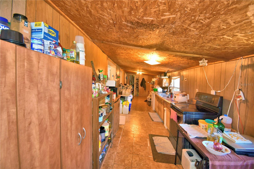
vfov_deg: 77.3
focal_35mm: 15
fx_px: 106
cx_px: 127
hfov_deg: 100.4
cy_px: 84
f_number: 4.5
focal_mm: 10
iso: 900
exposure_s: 1/30
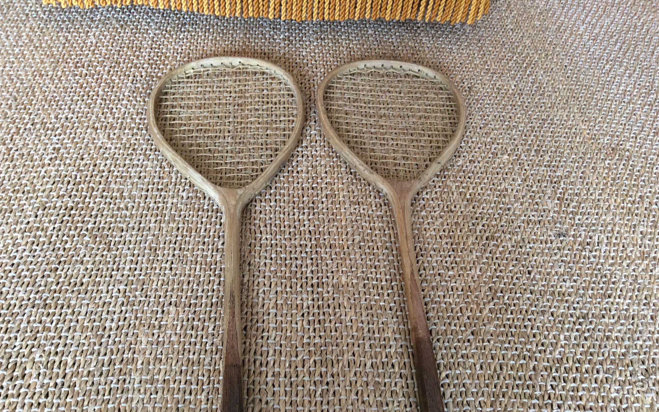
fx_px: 611
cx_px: 329
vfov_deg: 37.2
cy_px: 229
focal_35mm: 34
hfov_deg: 56.7
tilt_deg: -50.0
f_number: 2.4
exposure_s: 1/25
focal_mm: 3.3
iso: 100
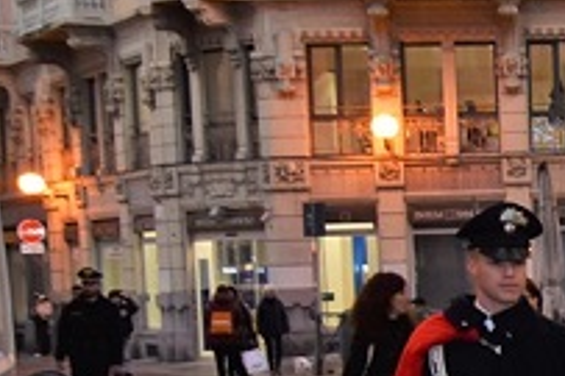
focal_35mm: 109
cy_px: 323
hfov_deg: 16.5
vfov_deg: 12.5
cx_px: 938
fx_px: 1705
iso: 400
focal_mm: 21
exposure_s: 1/60
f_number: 5.6
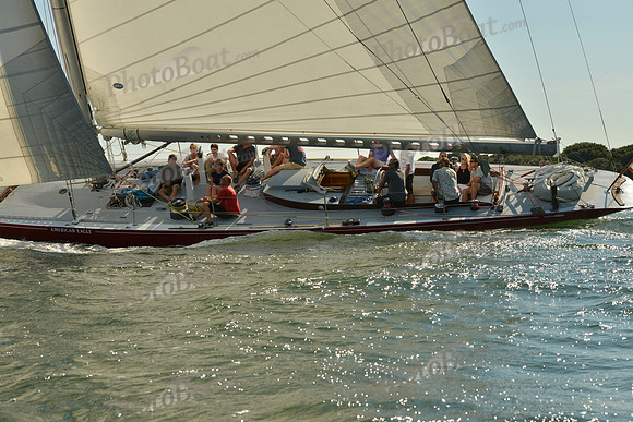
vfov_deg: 19.5
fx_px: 1231
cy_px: 211
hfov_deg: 28.8
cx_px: 316
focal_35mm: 70
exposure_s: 1/1000
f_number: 10
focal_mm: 70
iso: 280
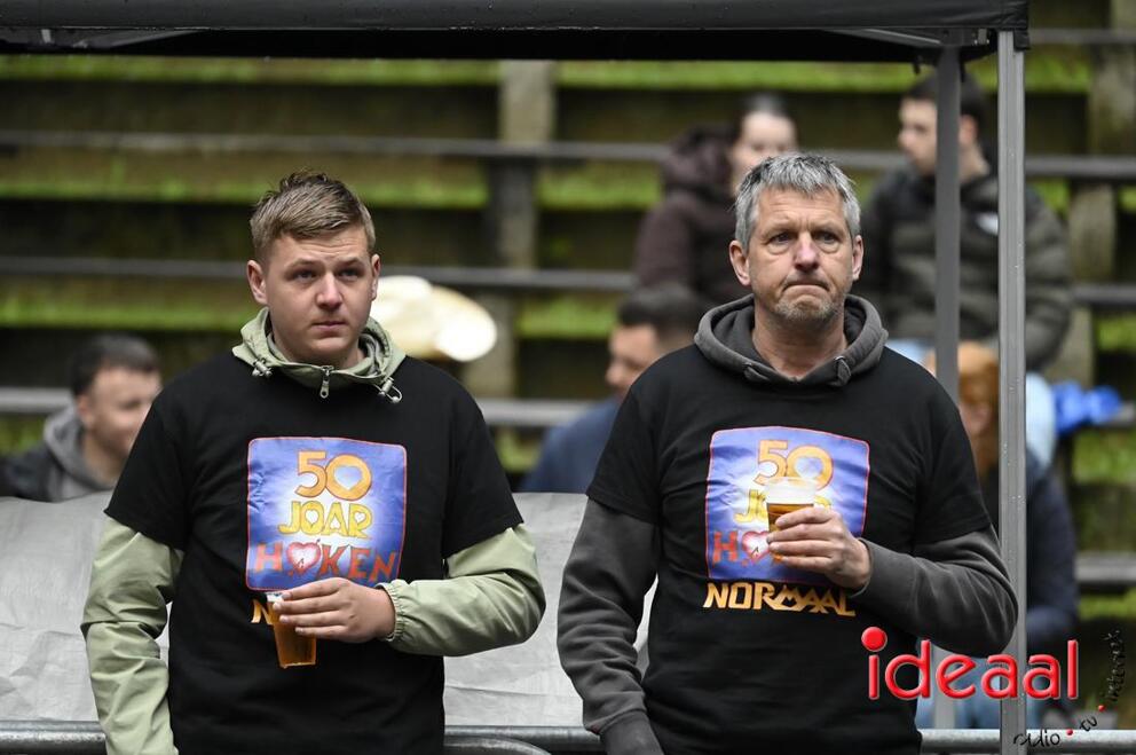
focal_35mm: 400
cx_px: 568
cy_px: 378
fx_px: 12608
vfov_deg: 3.4
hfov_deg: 5.2
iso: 8000
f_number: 5.6
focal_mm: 400
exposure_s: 1/1250
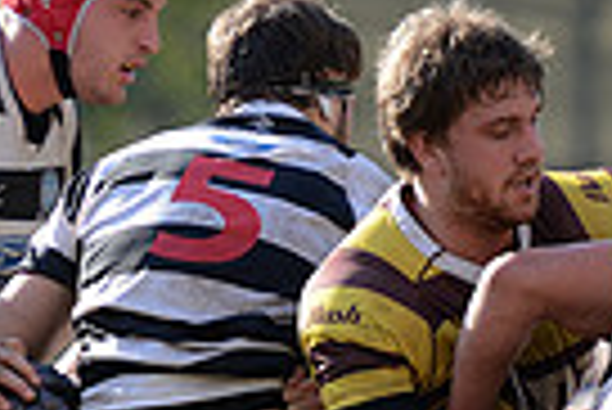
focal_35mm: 1105
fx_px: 18805
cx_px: 396
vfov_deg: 1.2
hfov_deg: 1.9
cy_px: 565
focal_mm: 260
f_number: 4
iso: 320
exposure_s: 1/800
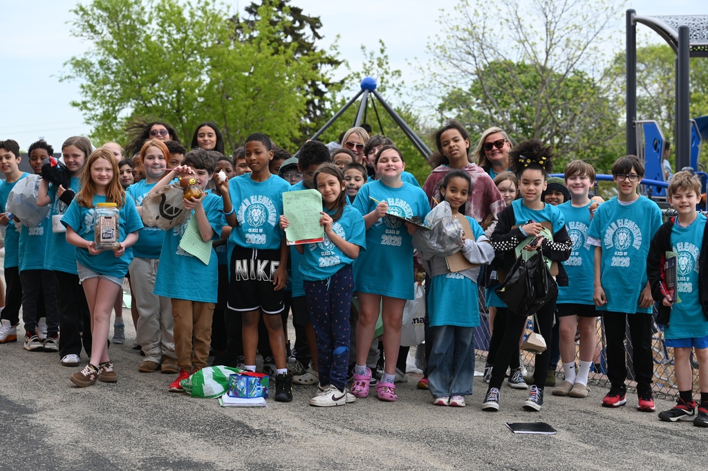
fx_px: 1376
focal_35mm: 70
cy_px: 236
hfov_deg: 28.9
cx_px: 354
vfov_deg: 19.4
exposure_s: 1/250
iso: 140
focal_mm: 70
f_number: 5.6
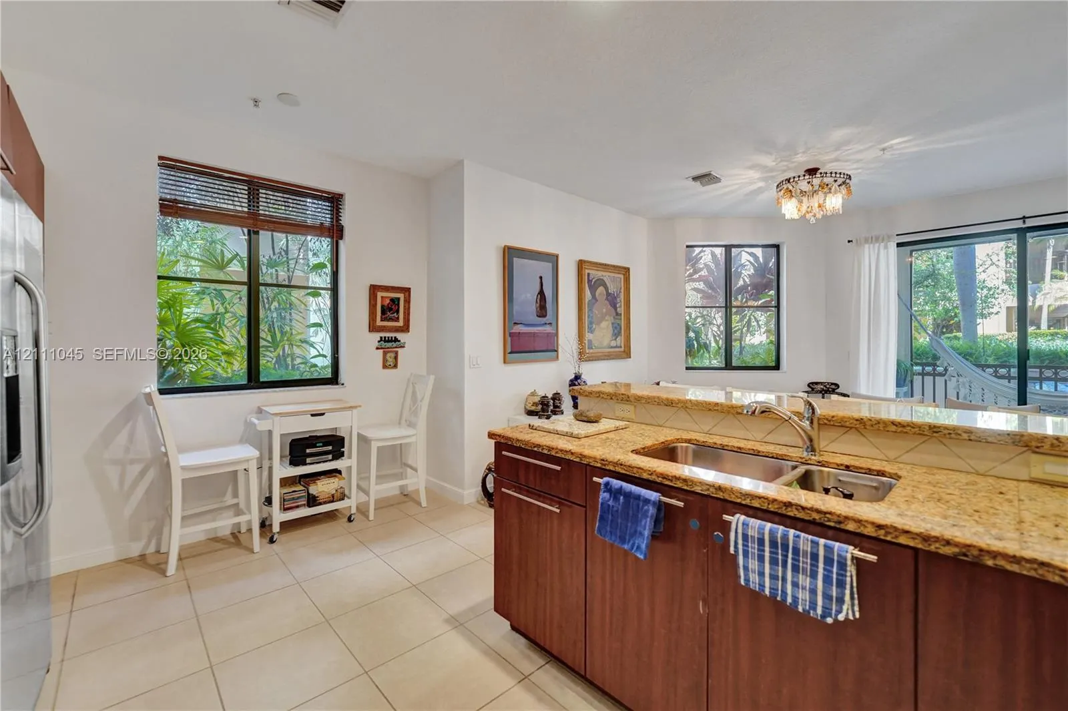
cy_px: 356
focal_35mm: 14
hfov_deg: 104.3
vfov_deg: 81.1
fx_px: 415
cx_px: 534
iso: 1250
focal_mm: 14
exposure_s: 1/160
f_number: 2.8
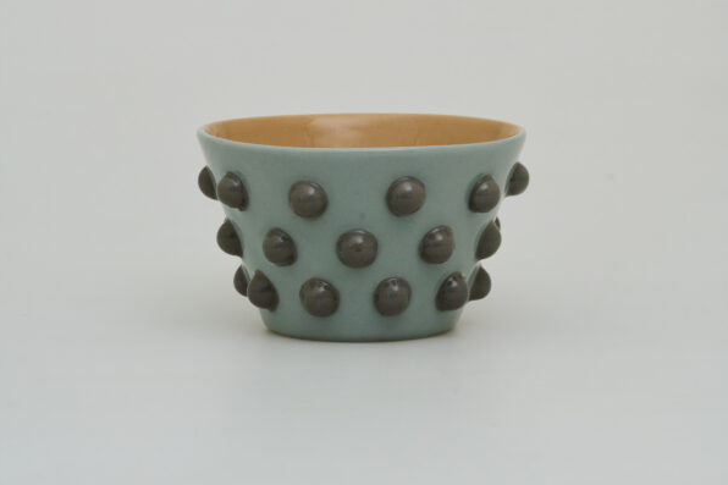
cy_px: -59
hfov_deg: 15.1
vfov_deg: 10.0
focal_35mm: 136
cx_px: 364
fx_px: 2749
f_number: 11
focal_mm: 90
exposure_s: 1/100
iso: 500
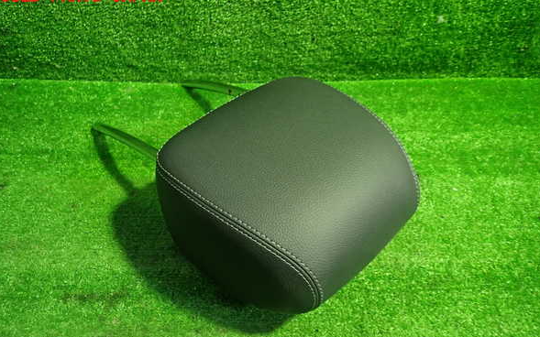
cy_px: 190
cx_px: 270
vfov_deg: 45.9
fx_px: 397
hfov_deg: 68.4
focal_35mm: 27
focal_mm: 4.5
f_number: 2
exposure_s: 1/30
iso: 320
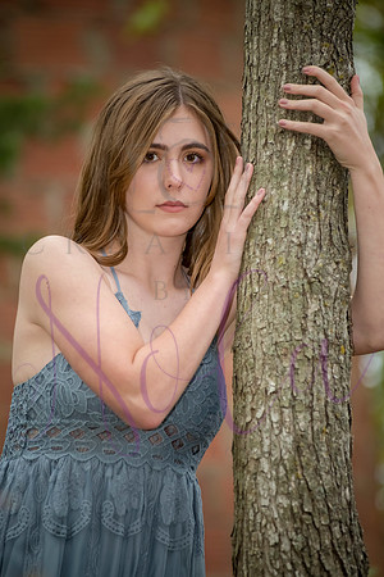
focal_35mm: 200
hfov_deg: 6.9
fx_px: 3200
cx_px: 192
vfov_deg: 10.3
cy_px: 288
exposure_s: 1/320
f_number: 4.5
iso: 1250
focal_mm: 200
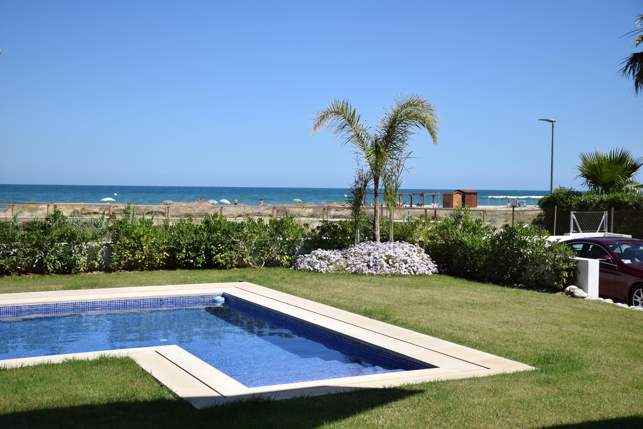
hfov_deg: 41.1
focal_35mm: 48
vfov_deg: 28.1
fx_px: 857
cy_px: 214
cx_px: 322
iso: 320
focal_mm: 32
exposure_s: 1/2500
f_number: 5.6
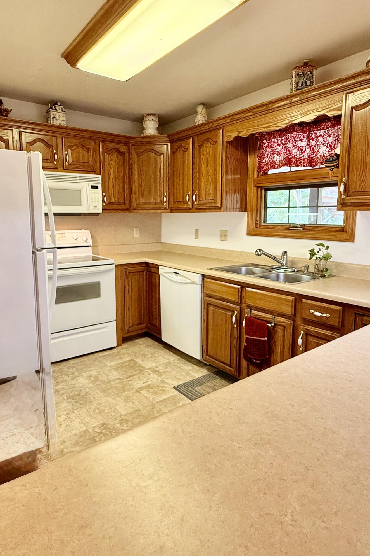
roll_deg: -0.2
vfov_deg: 78.5
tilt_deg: -6.6
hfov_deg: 57.2
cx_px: 181
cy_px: 259
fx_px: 339
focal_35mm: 22
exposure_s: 1/60
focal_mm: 2.22
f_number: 2.2
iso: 200
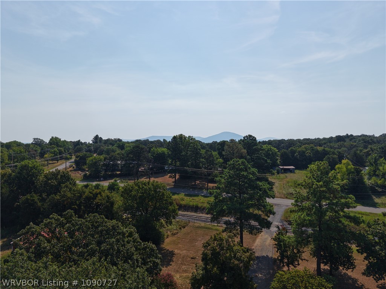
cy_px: 144
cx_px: 193
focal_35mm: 24
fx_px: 268
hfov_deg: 71.6
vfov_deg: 56.8
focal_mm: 8.67
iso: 170
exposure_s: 1/8000
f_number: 1.8
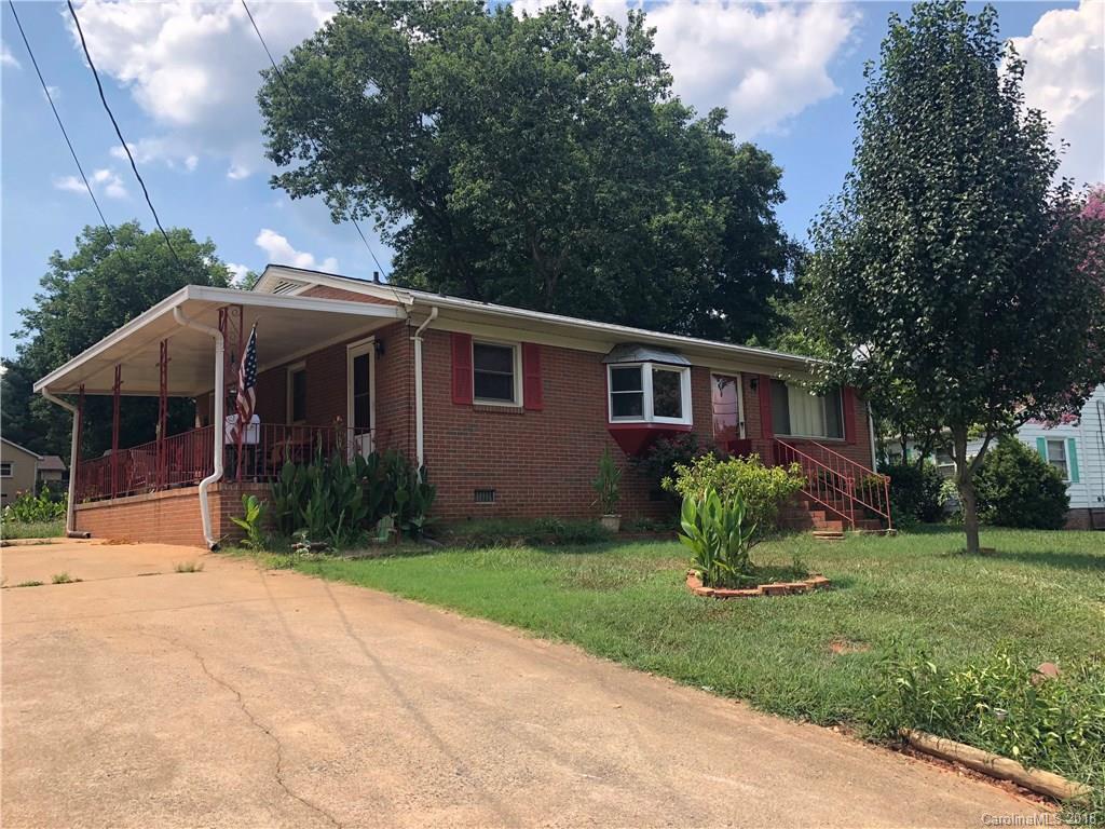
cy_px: 414
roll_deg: +1.7
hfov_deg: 63.4
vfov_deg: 49.7
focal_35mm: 28
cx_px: 552
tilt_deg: +6.6
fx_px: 894
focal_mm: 3.99
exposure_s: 1/1171
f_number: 1.8
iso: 20
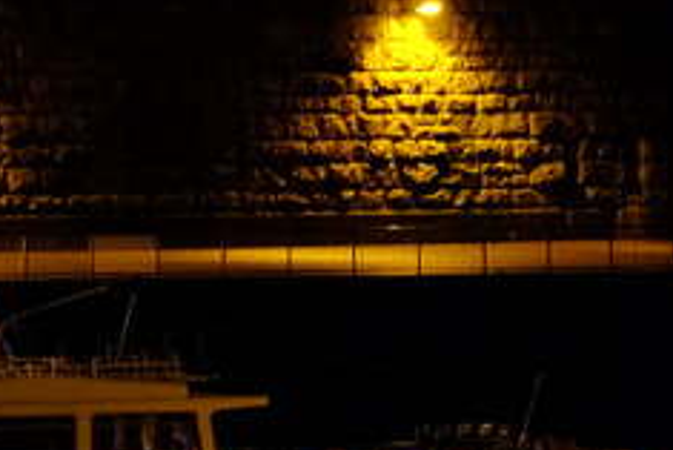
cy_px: 80
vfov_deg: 0.9
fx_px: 30041
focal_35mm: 1606
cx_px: 1091
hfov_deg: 1.3
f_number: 7.1
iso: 320
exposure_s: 8.5
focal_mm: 140
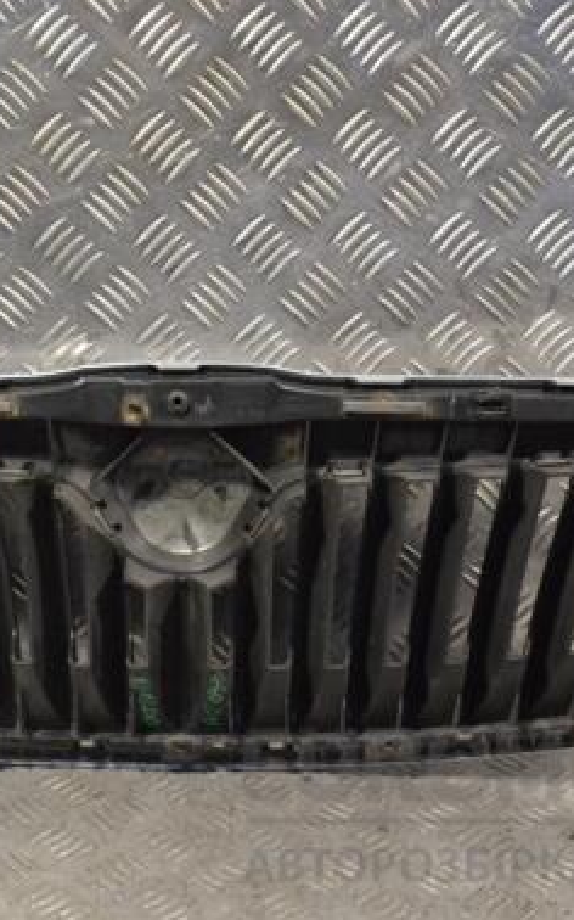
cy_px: 441
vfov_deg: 30.2
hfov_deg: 19.1
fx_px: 1703
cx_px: 197
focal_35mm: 68
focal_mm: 28
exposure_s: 1/200
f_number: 7.1
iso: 3200
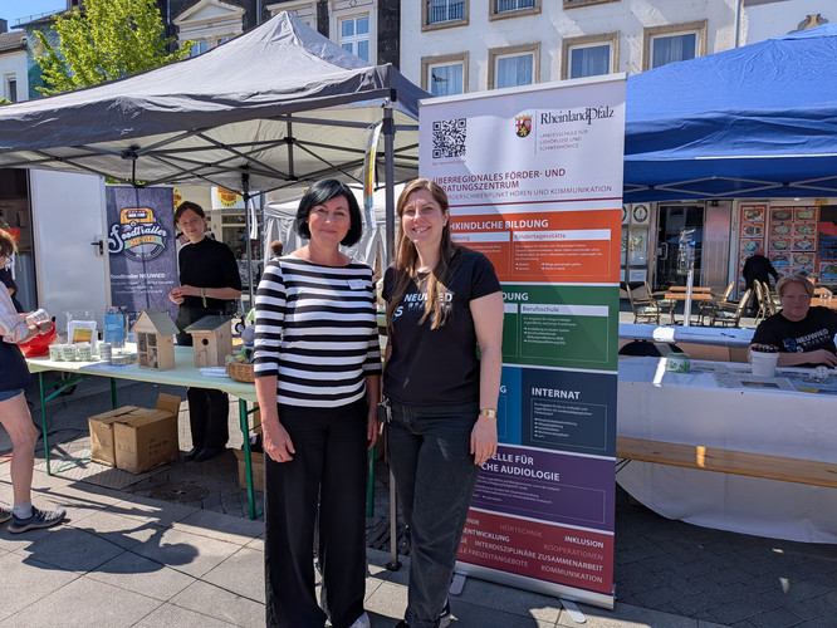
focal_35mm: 24
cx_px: 418
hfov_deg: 71.6
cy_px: 314
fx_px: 581
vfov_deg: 56.8
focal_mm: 4.53
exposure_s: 1/1115
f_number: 1.7
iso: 26
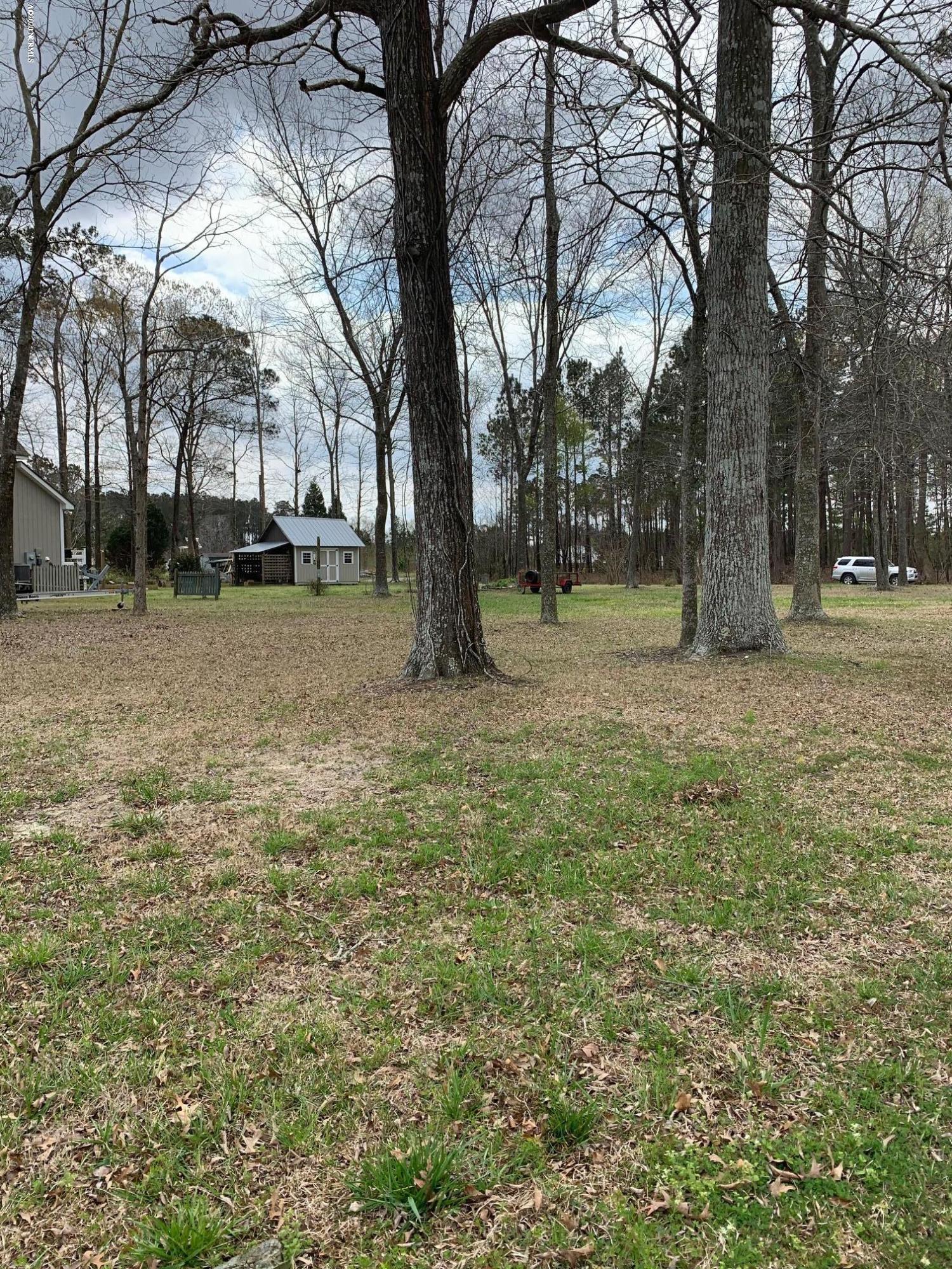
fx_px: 953
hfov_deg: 53.1
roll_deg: -0.3
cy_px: 634
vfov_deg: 67.3
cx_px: 476
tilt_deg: -1.7
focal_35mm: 26
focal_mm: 4.25
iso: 25
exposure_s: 1/1779
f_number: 1.8
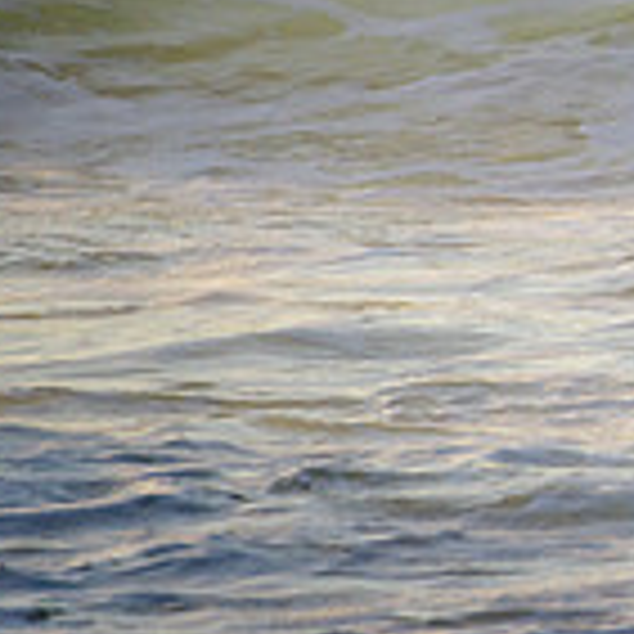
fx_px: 36304
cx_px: 1201
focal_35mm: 1752
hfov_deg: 1.0
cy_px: -38
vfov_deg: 1.0
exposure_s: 1/2000
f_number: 5.6
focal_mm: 500
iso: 320
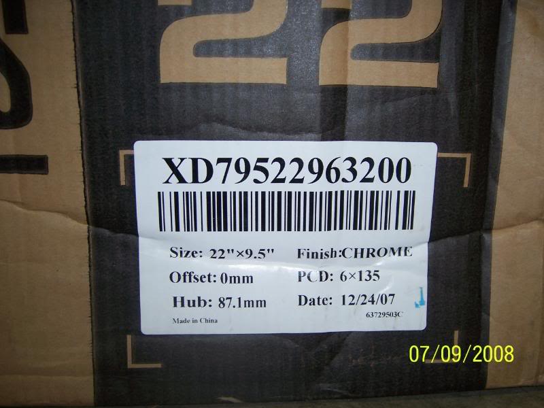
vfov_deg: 39.7
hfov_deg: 51.4
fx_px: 566
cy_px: 204
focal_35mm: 36
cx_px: 272
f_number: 2.8
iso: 80
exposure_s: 1/60
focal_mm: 6.2
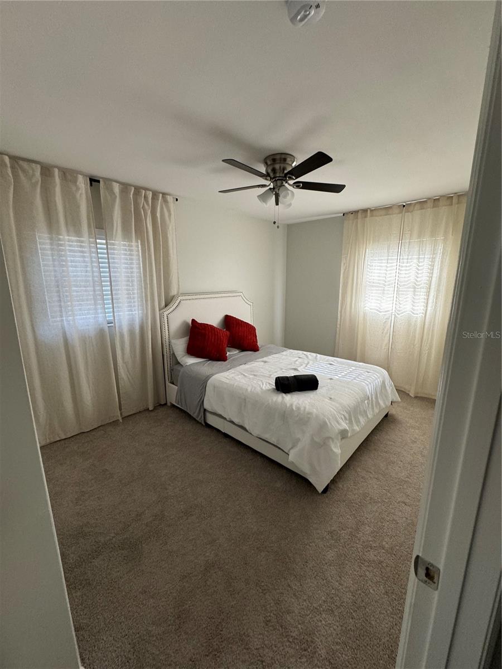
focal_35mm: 14
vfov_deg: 102.1
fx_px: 271
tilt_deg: -12.3
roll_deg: -1.4
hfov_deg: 85.7
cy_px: 334
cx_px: 251
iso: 160
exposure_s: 1/60
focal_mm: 2.22
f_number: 2.2
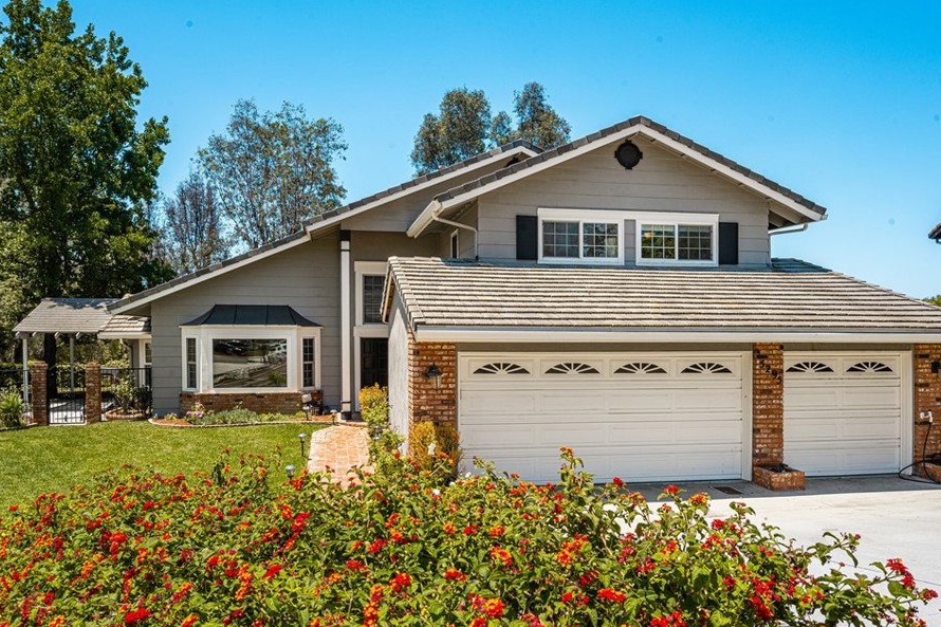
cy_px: 345
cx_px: 513
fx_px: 616
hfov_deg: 74.6
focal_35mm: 24
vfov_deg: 53.8
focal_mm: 20.5
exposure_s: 1/160
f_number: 14
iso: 80
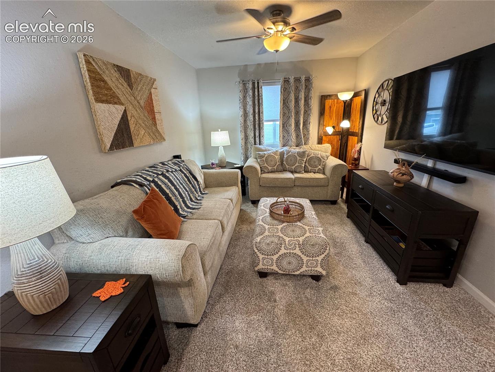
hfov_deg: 102.1
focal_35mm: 14
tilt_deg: -18.8
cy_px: 186
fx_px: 200
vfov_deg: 85.7
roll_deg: +1.9
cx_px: 248
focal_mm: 2.22
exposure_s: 1/60
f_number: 2.2
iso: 200
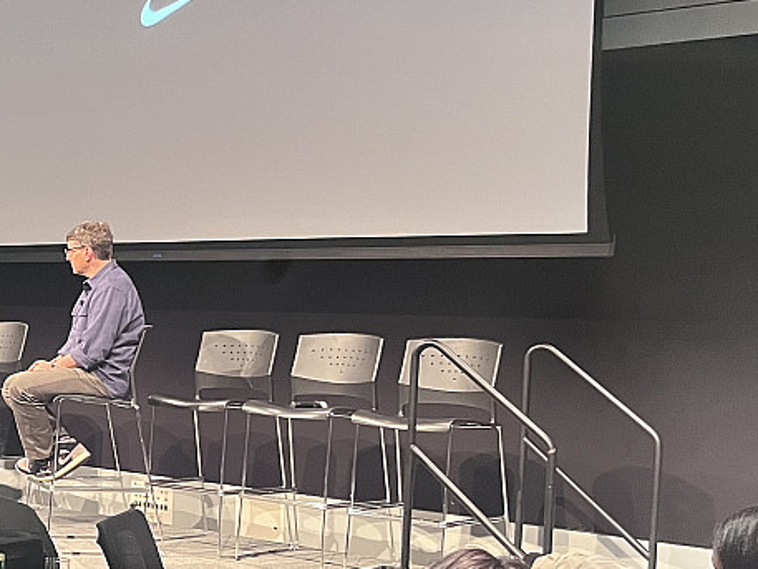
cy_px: 352
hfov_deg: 27.0
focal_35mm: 66
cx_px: -70
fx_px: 1446
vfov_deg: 22.2
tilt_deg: -1.1
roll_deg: -2.4
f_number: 1.6
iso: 500
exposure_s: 1/40
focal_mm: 5.1
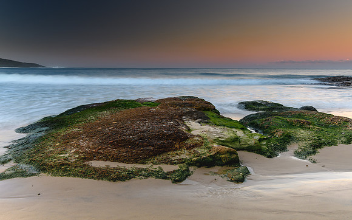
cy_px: 109
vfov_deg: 42.2
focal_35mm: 30
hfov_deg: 62.8
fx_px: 285
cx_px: 212
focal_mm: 16
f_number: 8
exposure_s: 2
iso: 100
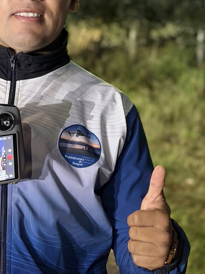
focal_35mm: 116
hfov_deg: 12.8
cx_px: 97
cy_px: -41
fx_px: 916
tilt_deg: +4.9
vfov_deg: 16.4
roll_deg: -3.6
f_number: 1.78
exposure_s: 1/21
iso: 800
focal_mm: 6.76
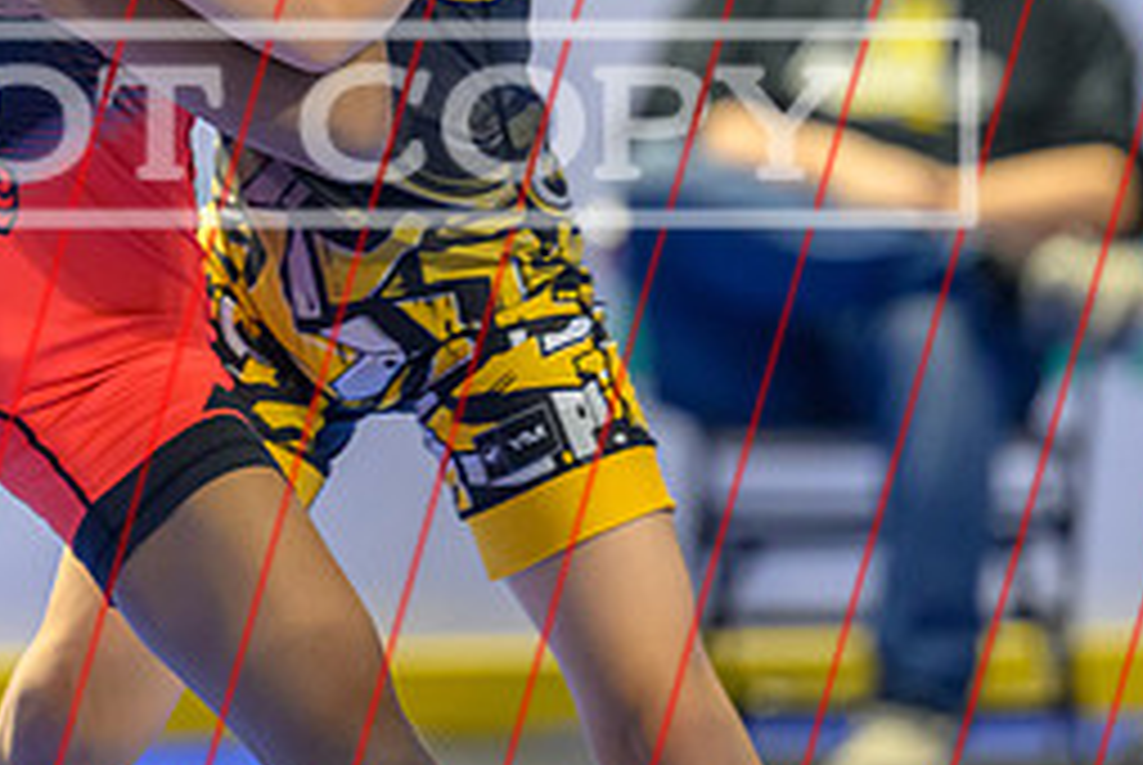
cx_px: 9
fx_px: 13477
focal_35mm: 424
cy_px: 11
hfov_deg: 4.8
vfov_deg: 3.2
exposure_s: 1/800
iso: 4500
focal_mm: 155
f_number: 2.8
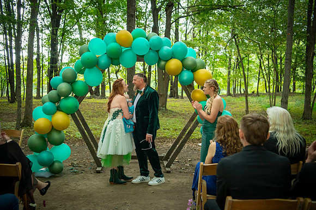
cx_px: 158
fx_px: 335
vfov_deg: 34.8
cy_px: 105
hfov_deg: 50.5
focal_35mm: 38
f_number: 2.8
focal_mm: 38
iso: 1600
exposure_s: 1/80
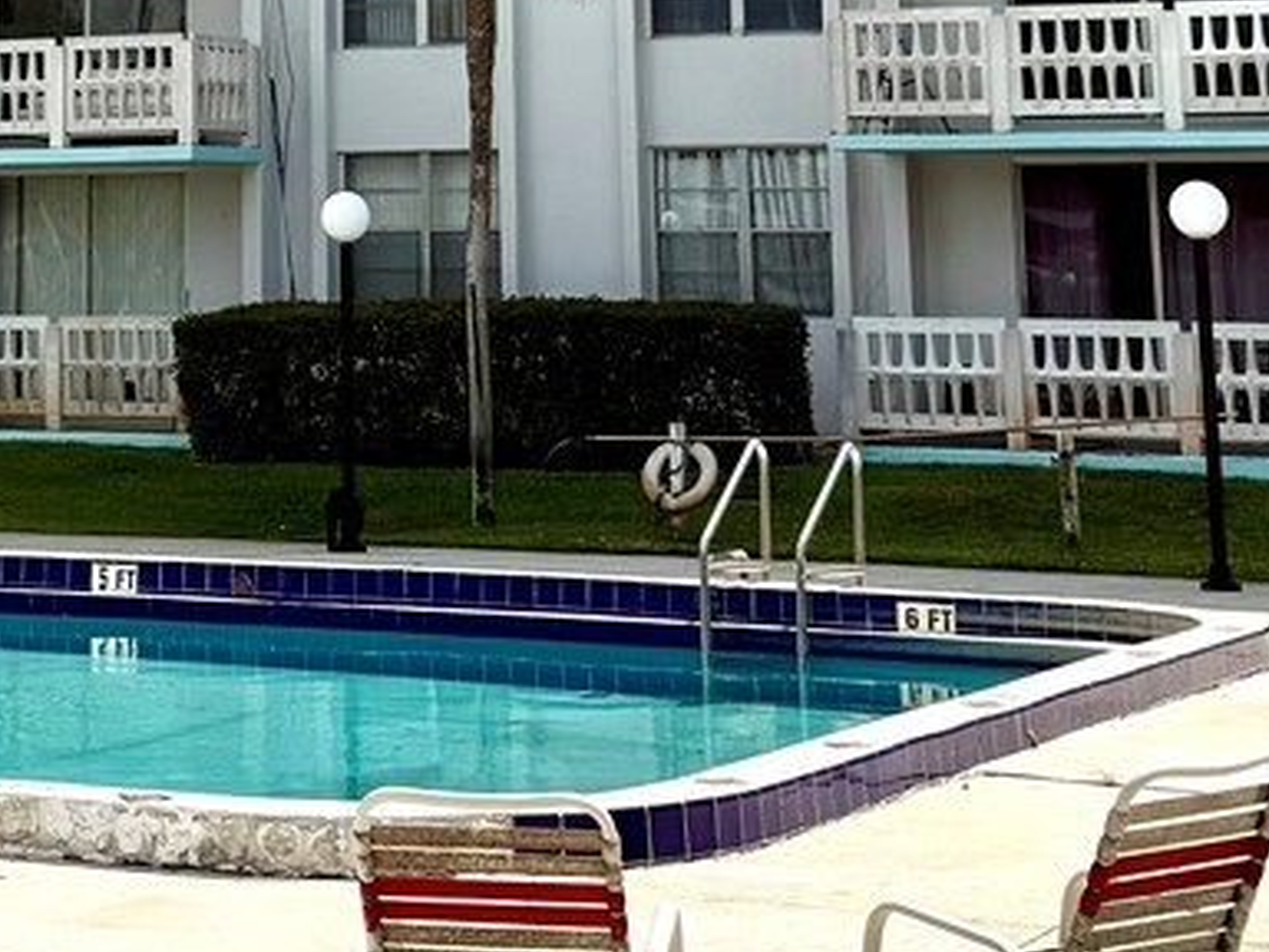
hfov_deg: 19.4
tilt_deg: +11.3
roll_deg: -0.7
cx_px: 231
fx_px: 3666
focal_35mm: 100
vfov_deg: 14.0
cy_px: -380
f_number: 1.78
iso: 80
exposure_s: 1/7353
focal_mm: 6.76
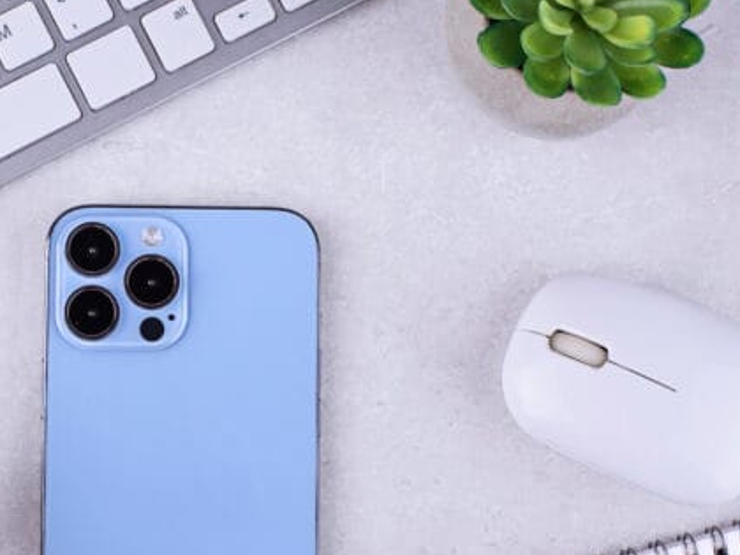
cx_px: 166
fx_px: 1881
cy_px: 434
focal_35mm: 88
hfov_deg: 22.0
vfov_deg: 16.7
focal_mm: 50
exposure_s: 1/100
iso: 100
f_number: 9
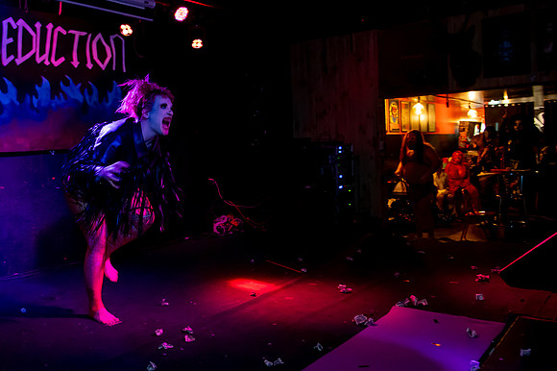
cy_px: 170
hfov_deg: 53.6
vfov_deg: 38.1
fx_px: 537
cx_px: 180
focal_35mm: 35
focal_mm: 24
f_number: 4
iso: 5000
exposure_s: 1/100
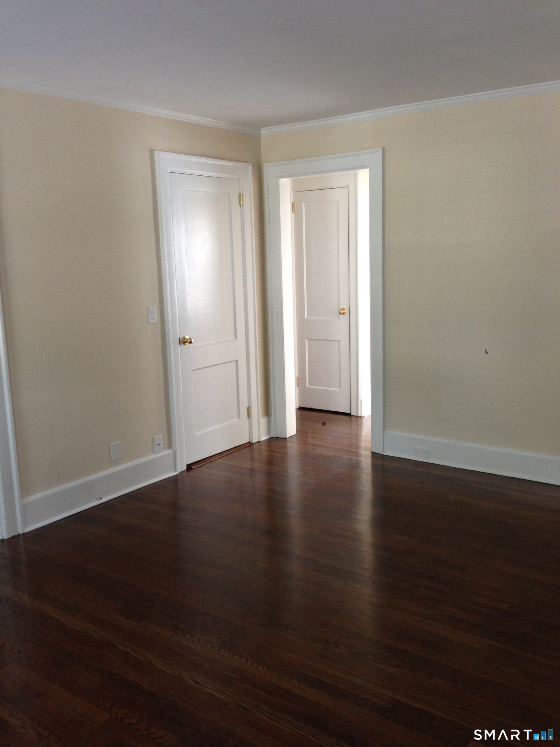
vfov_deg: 55.4
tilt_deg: -9.8
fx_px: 712
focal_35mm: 33
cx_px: 280
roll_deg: +1.4
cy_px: 374
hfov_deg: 42.9
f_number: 2.4
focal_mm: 4.12
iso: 125
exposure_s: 1/20
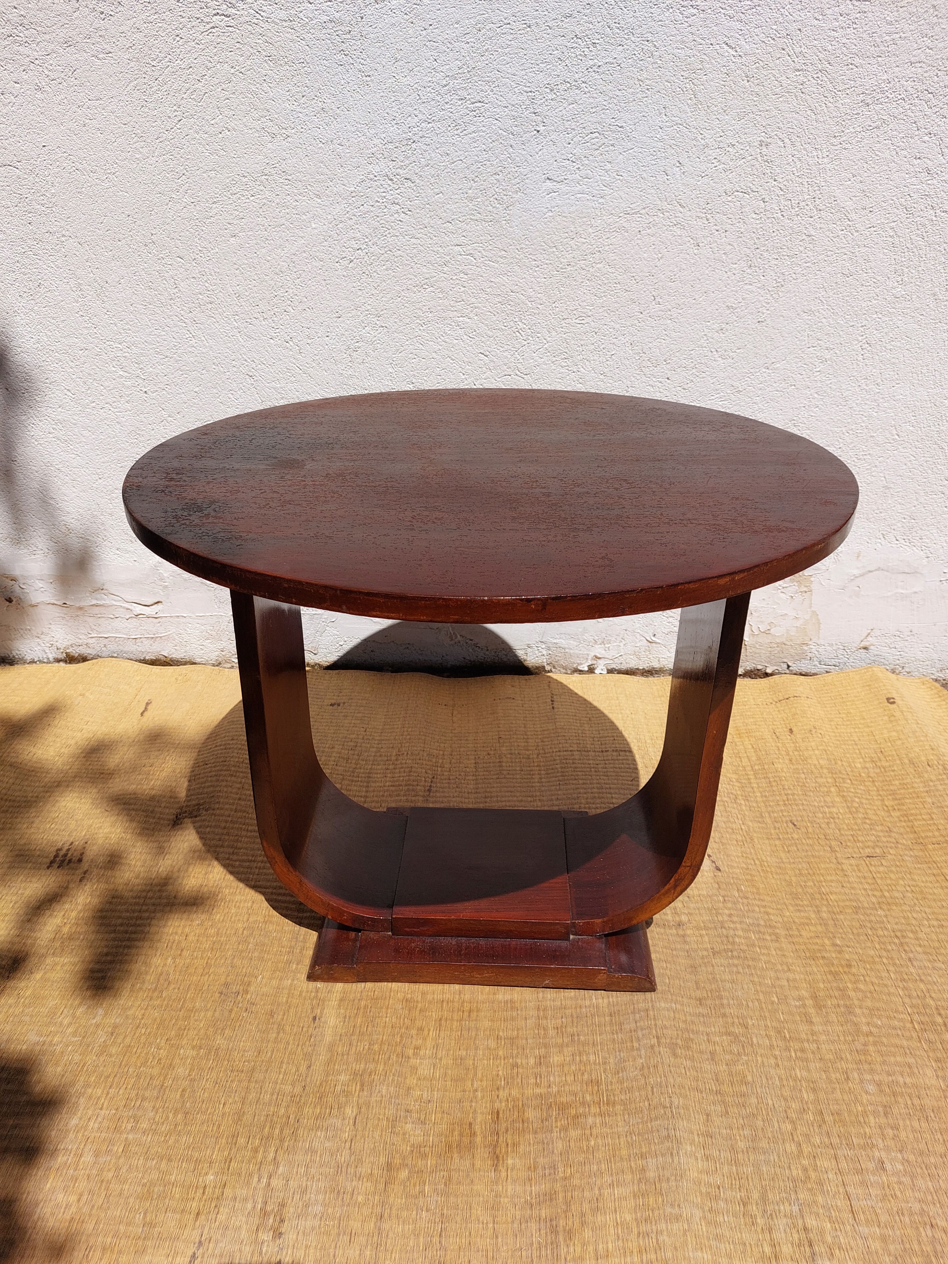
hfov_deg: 54.9
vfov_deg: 69.4
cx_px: 474
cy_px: 632
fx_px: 913
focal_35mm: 25
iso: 25
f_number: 1.8
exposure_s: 1/1993
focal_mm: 5.23
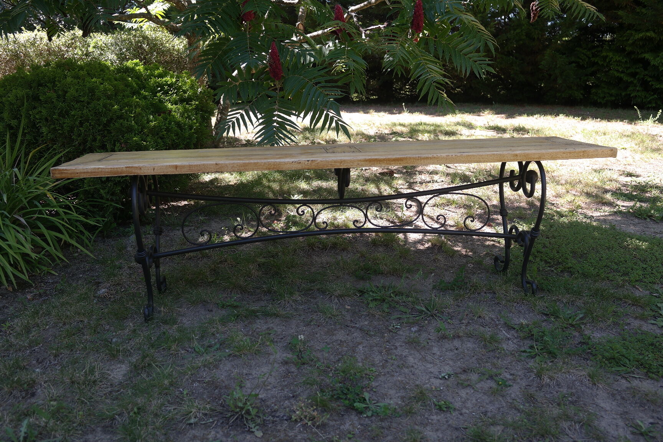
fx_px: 608
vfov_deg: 40.0
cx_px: 332
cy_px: 221
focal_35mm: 33
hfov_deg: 57.2
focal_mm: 22
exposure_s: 1/125
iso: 100
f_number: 3.5
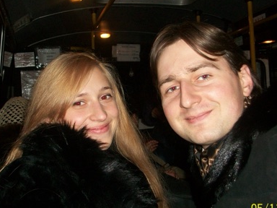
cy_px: 99
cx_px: 143
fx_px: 368
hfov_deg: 41.2
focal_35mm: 46
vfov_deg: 31.5
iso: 120
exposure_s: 1/60
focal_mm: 5.7
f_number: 2.8
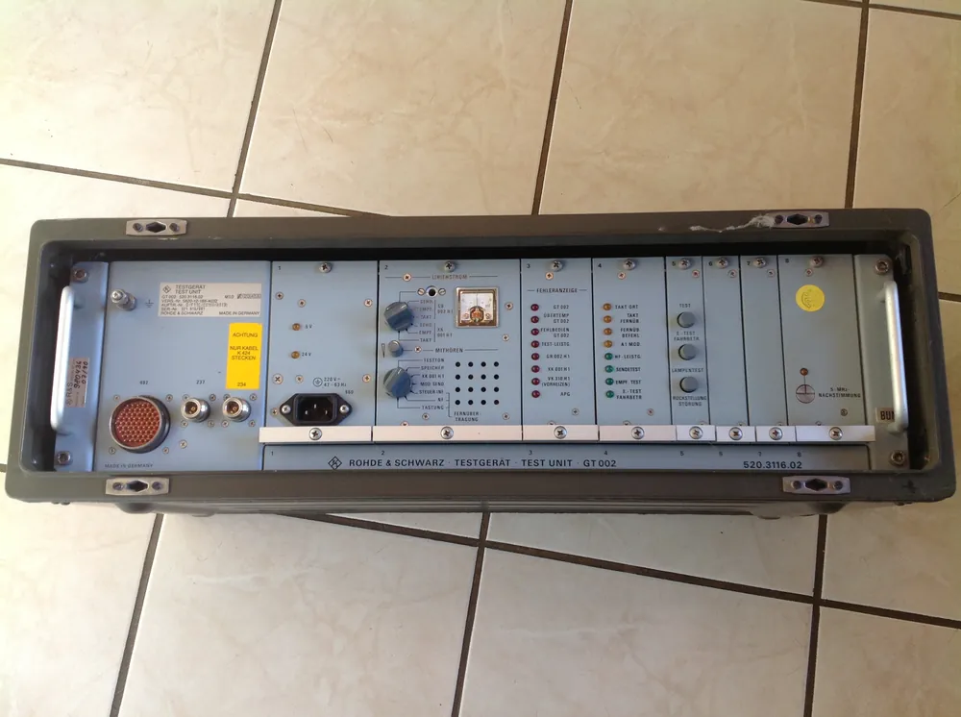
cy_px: 358
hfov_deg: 52.7
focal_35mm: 35
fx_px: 970
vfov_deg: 40.6
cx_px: 480
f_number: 2.4
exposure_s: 1/40
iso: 64
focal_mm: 4.28
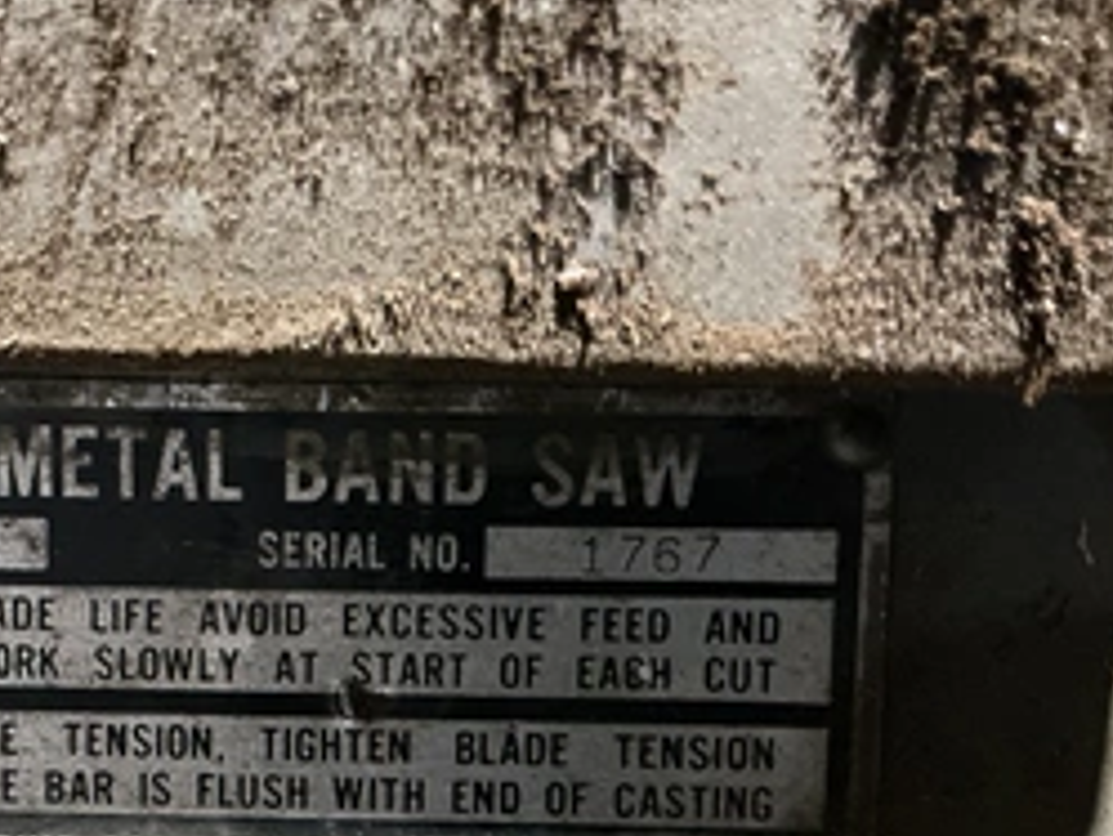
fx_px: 1448
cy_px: 653
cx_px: 286
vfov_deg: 31.5
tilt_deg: -49.8
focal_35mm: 45
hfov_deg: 40.9
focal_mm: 3
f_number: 1.8
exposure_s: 1/32
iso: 320
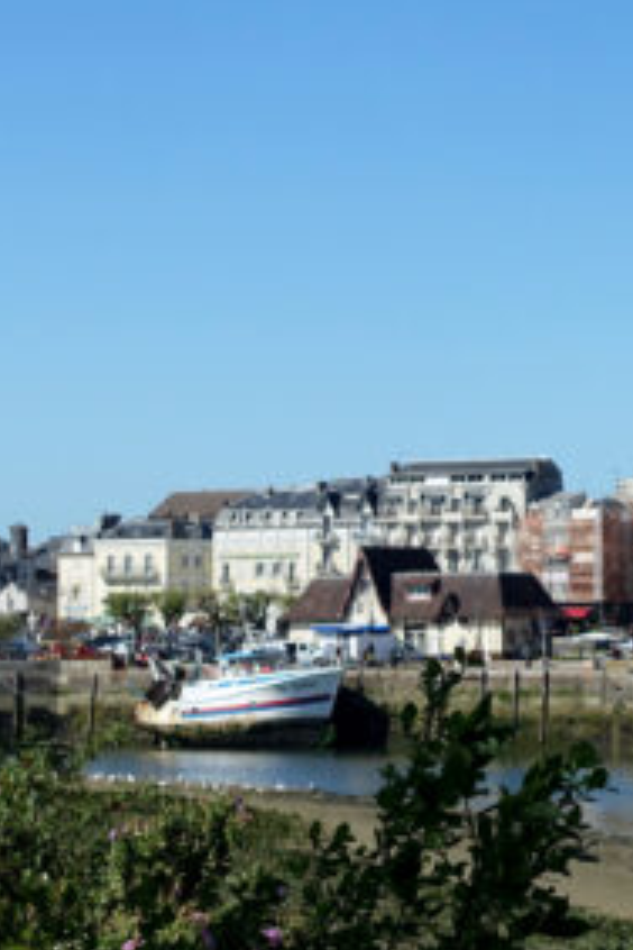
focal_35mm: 77
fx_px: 2031
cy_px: 478
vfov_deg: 26.3
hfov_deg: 16.5
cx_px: 872
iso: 125
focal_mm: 10.81
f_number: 4
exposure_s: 1/400
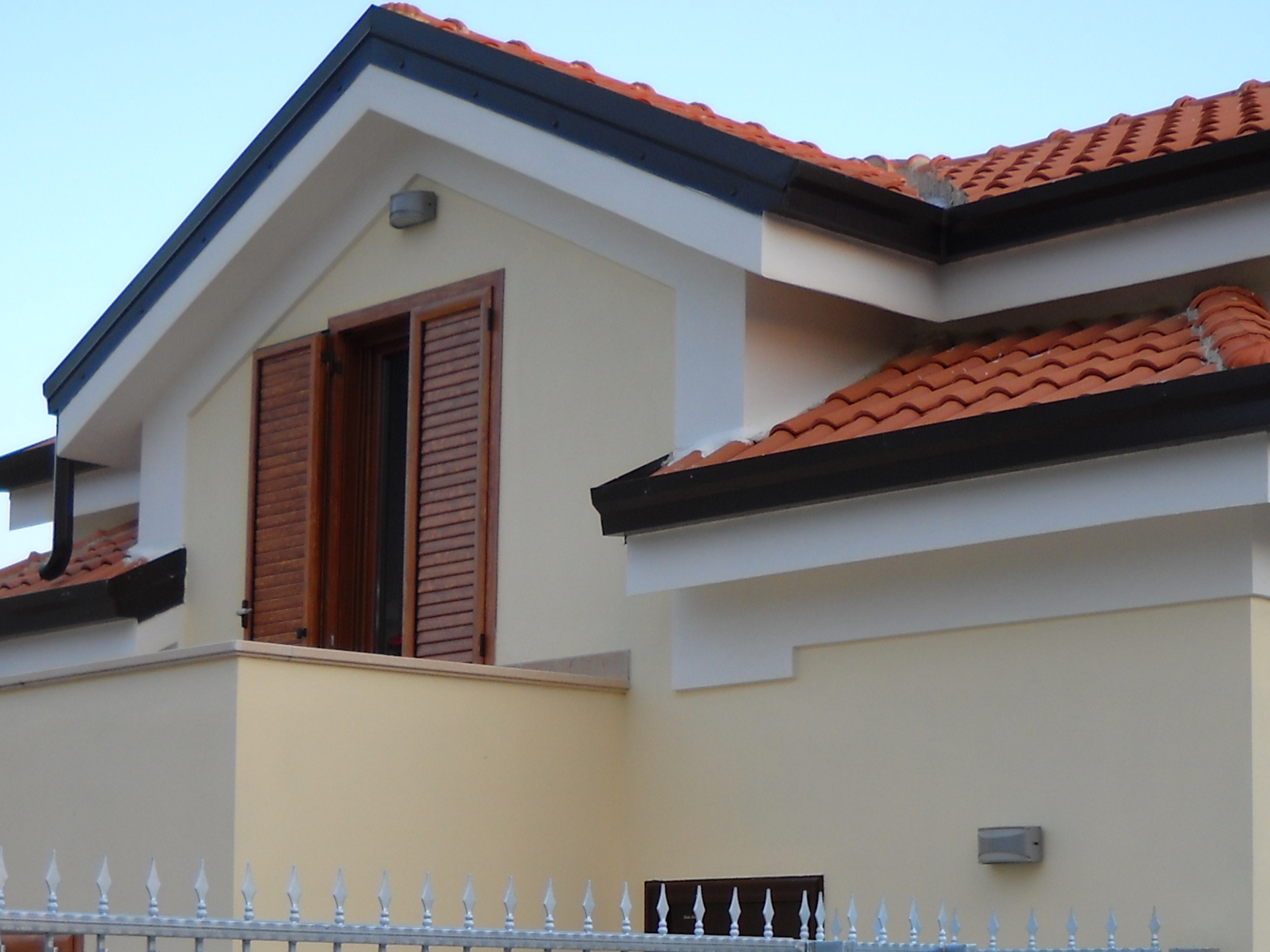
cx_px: 860
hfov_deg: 27.2
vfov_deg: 20.5
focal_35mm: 71
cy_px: 782
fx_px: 2605
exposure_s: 1/54
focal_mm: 6.72
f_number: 3.1
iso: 64
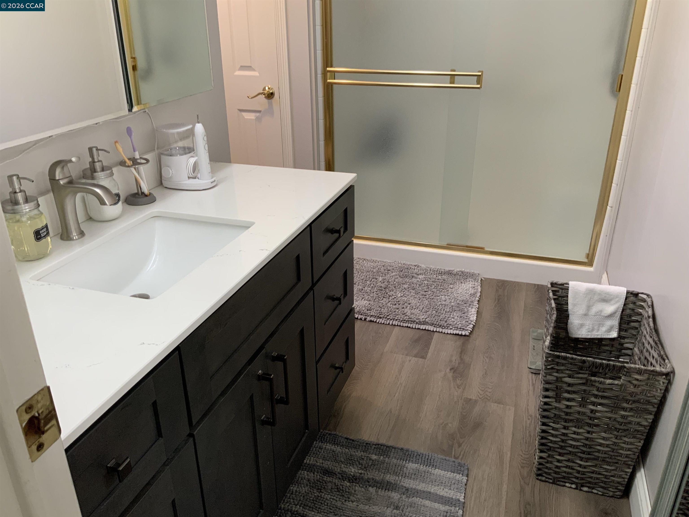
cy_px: 258
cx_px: 344
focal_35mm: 29
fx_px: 577
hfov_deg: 61.7
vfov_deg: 48.2
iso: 64
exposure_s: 1/60
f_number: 1.8
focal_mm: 3
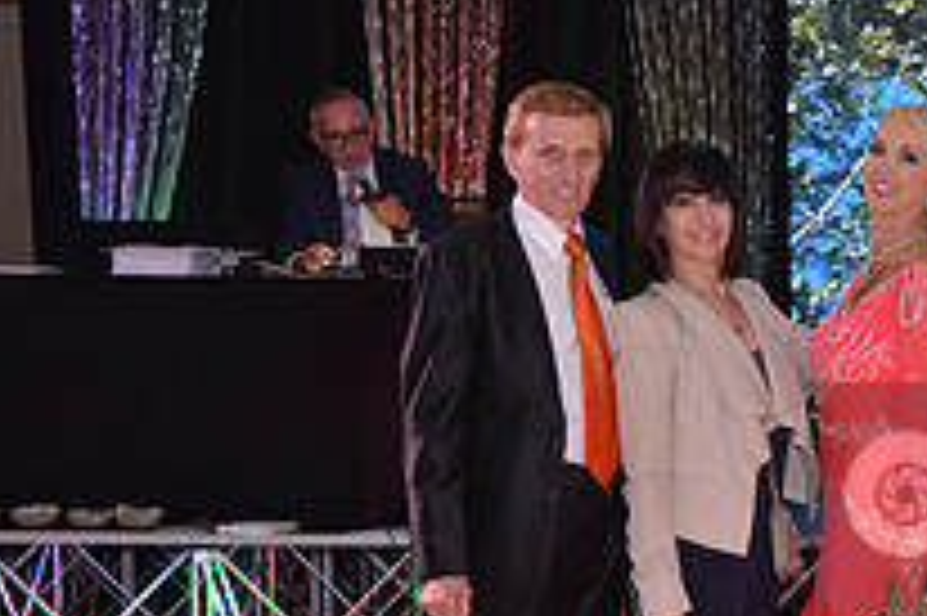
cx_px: 1296
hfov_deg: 15.5
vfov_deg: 11.0
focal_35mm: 124
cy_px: 501
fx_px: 3190
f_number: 4.5
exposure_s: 1/250
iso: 2000
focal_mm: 44
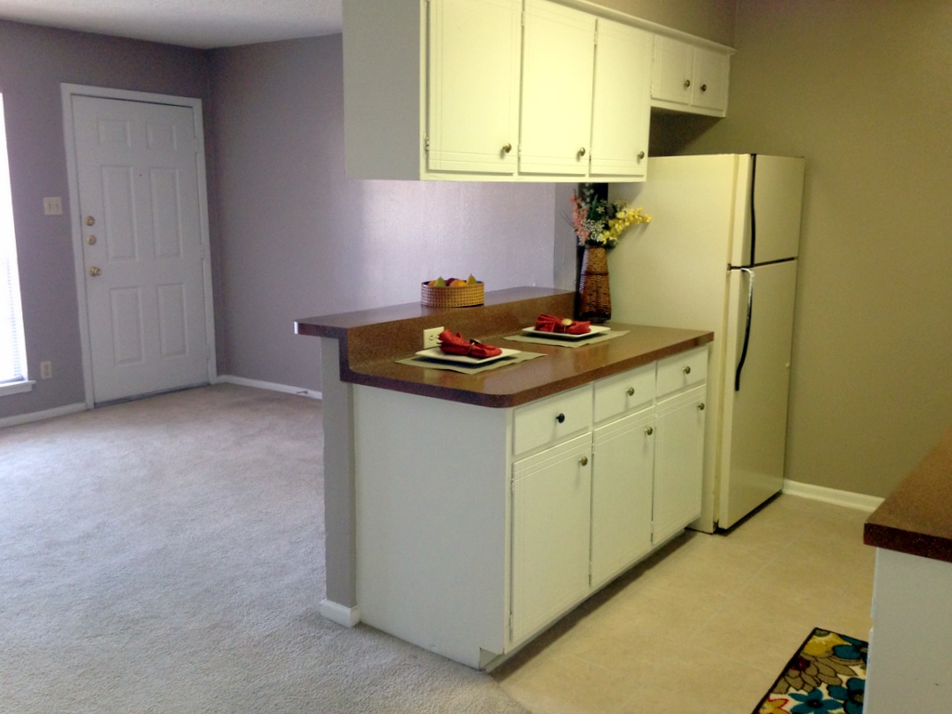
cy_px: 357
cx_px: 476
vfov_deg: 42.9
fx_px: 908
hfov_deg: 55.4
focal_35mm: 33
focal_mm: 4.13
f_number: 2.4
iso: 125
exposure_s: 1/20
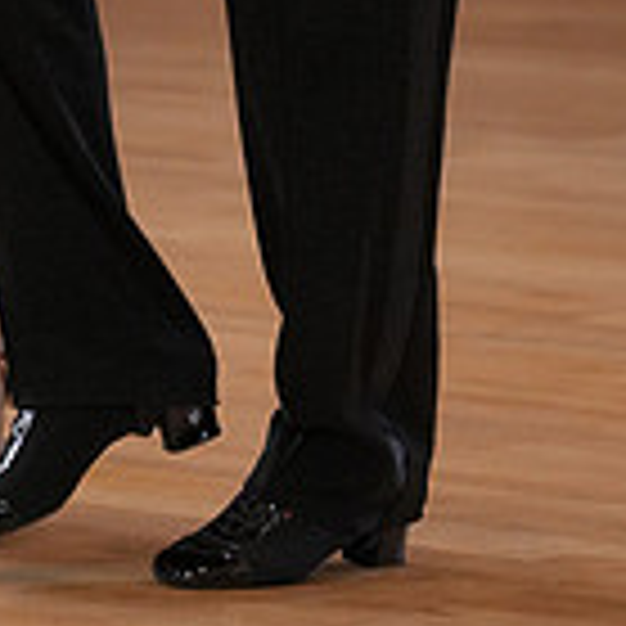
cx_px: 97
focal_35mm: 410
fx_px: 8389
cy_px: -518
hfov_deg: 4.3
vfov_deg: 4.2
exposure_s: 1/500
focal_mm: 116
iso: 2000
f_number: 3.5
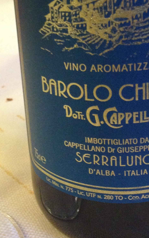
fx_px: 526
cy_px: 65
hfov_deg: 16.0
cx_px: 31
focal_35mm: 81
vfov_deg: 25.3
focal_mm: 4.28
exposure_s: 1/15
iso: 400
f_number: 2.4
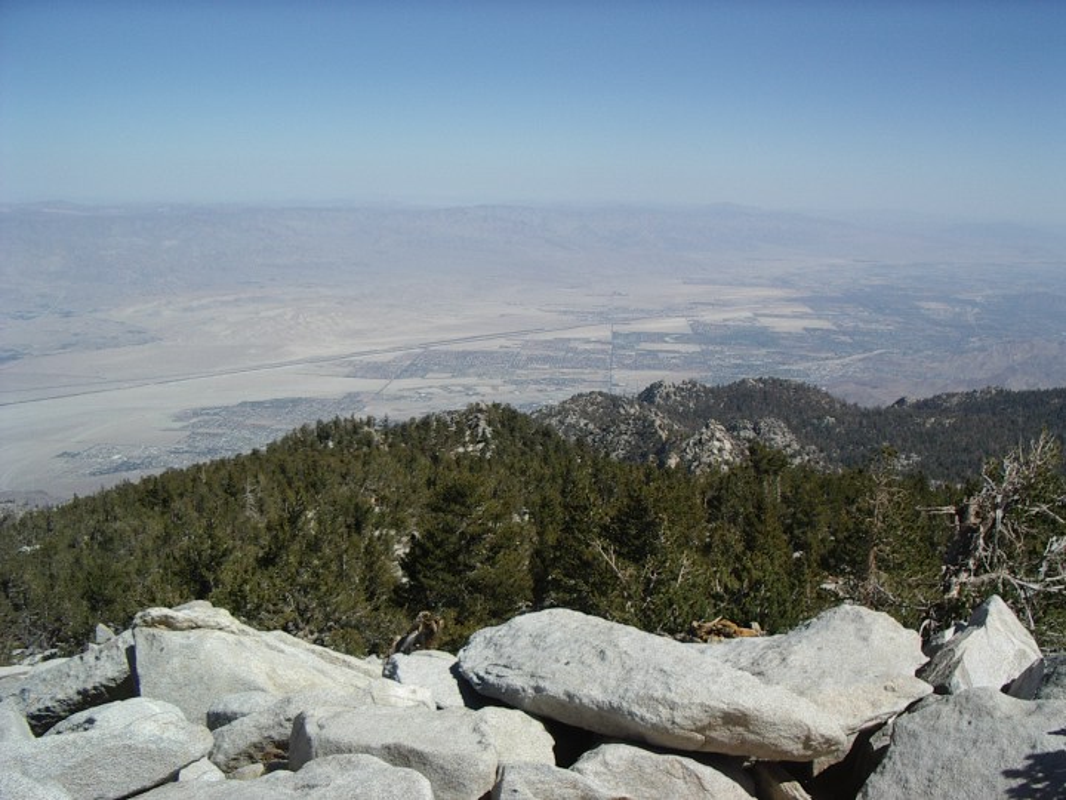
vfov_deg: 37.7
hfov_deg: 49.0
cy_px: 400
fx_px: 1170
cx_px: 533
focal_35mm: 38
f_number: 4.8
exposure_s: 1/800
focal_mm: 5.8
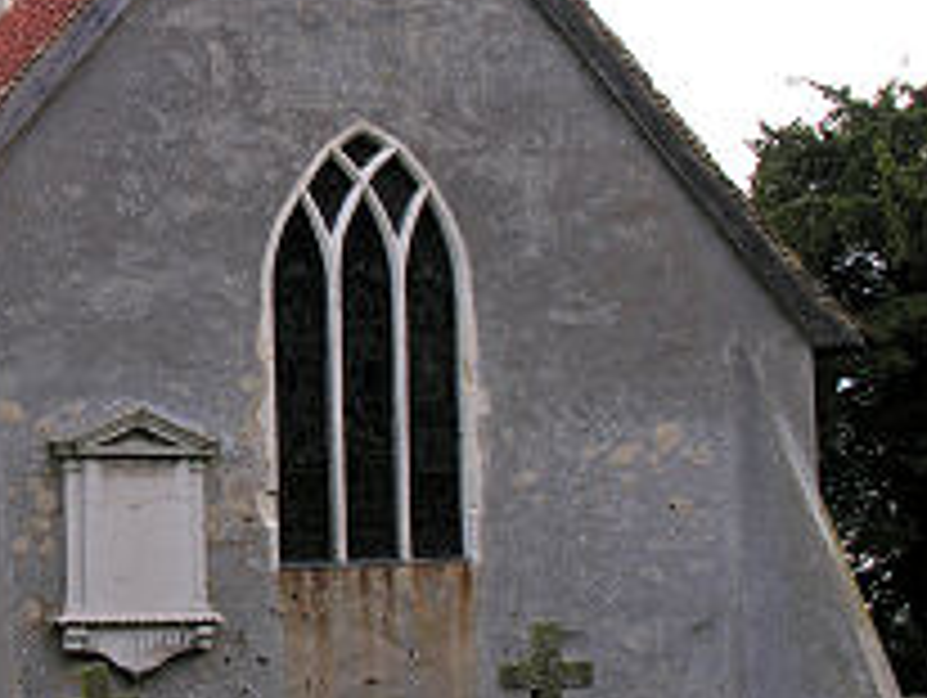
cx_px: 72
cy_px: 308
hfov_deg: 20.0
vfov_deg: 15.4
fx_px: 2574
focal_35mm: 96
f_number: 4.1
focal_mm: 11
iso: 50
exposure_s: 1/63.1
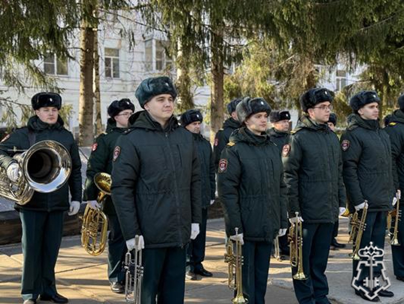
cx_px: 202
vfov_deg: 30.3
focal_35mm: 48
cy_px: 152
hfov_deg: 39.6
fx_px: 560
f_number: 1.78
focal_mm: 6.76
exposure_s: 1/452
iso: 80
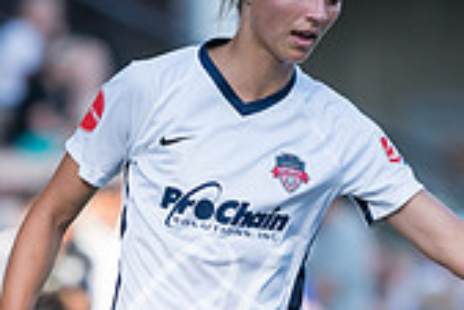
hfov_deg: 1.8
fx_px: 14551
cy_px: 414
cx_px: 191
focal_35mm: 1128
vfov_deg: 1.2
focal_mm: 200
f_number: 2.8
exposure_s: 1/2500
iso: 400
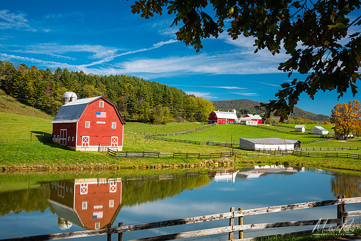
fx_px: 466
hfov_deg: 42.3
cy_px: 122
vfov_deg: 29.0
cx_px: 179
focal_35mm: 46
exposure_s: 1/50
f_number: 13
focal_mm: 46
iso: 100
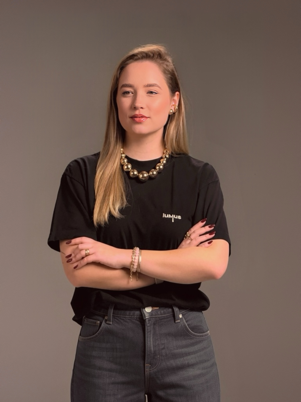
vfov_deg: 16.4
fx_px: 1391
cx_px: 150
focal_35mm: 120
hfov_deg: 12.3
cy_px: 201
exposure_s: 1/60
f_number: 2.8
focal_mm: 15.66
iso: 400
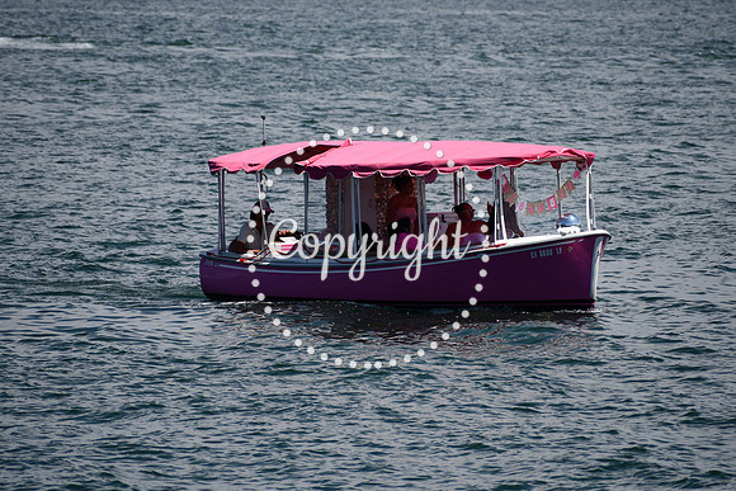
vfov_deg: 3.1
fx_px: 9202
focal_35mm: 450
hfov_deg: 4.6
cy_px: 246
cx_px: 368
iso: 200
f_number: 6.3
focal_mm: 300
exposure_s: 1/1250
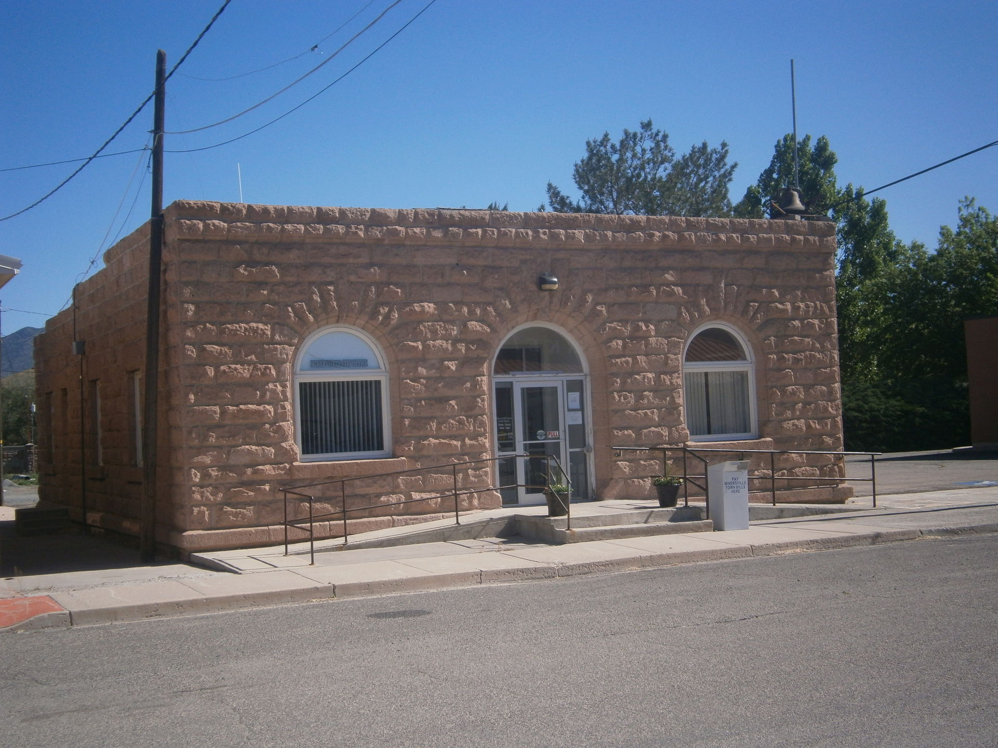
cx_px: 499
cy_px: 374
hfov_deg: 40.4
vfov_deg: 30.9
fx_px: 1355
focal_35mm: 47
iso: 80
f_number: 3.4
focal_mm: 8.3
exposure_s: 1/1000
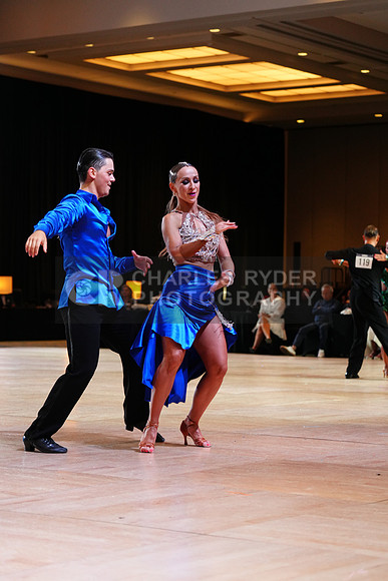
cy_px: 290
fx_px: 1406
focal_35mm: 87
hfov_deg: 15.7
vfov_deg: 23.4
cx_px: 194
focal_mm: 87
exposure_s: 1/250
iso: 2500
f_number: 4
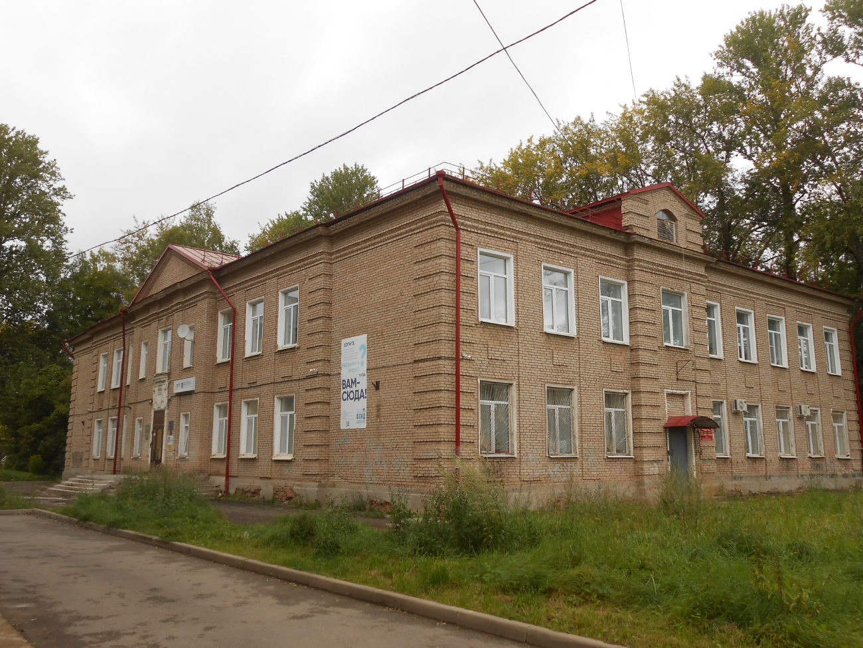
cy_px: 324
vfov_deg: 46.8
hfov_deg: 60.0
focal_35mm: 30
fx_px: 748
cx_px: 432
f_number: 3.8
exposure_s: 1/100
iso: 80
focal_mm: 5.3
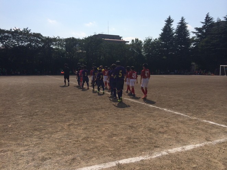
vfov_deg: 46.8
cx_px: 114
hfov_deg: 59.9
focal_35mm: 30
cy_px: 85
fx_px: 197
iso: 40
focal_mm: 4.12
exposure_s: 1/4115
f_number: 2.2
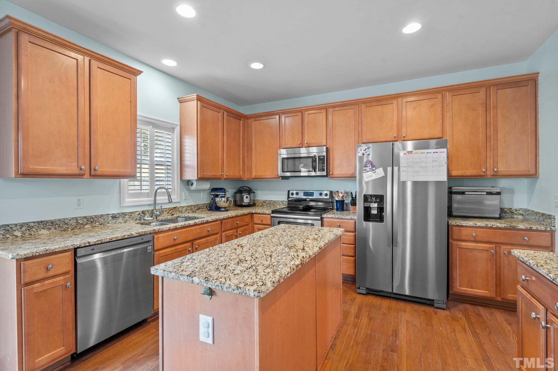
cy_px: 186
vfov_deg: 73.7
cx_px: 279
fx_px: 248
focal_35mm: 16
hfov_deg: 96.8
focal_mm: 16
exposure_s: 2
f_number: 8
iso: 400
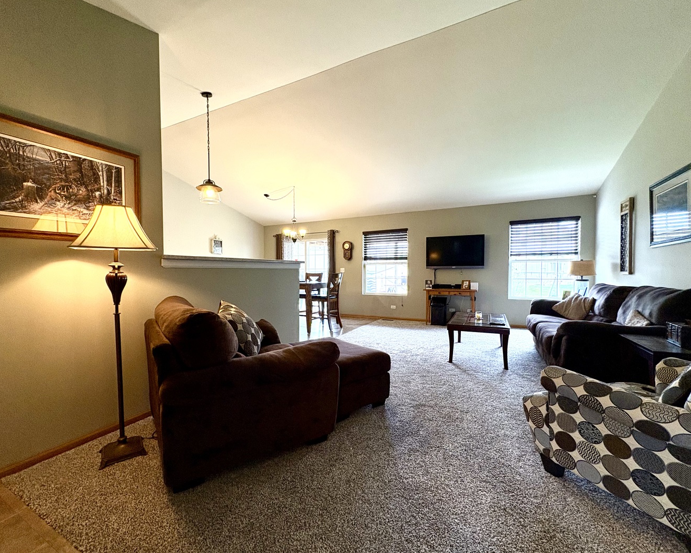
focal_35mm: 15
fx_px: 307
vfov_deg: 84.0
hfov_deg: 96.8
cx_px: 335
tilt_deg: -1.9
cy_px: 280
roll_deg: +0.2
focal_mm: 2.22
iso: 250
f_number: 2.2
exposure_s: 1/60
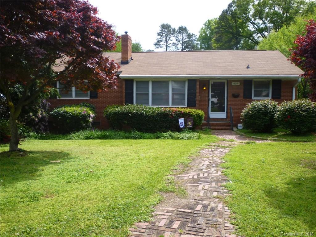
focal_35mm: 29
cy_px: 118
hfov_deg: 61.7
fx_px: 265
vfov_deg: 48.2
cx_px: 158
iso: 80
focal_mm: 5.2
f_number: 3.3
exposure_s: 1/320
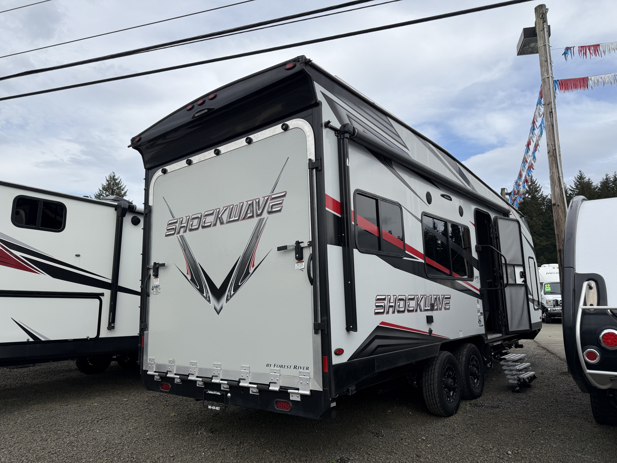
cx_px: 308
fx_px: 428
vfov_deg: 56.8
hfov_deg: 71.6
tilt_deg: +10.8
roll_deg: +1.0
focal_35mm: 24
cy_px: 232
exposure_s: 1/3759
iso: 80
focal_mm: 6.76
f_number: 1.78
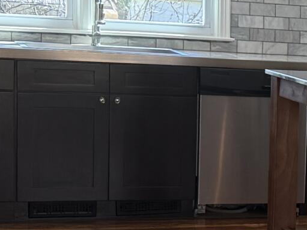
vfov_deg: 10.5
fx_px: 1250
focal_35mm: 141
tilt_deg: -8.4
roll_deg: -4.4
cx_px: 608
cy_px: 199
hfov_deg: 12.4
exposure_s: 1/172
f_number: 1.78
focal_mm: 6.76
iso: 100
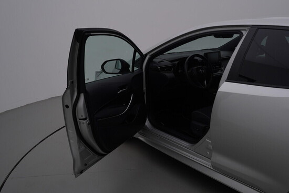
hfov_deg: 53.1
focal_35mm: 36
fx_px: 289
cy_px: 96
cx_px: 144
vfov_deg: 36.9
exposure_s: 1/160
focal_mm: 24
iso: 125
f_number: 6.3
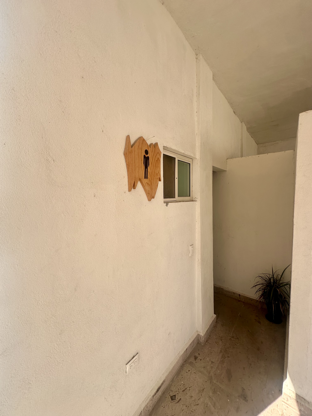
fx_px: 168
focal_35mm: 14
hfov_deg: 85.7
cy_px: 208
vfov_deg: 102.1
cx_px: 156
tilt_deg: -2.9
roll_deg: -0.3
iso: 40
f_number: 2.2
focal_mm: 2.22
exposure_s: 1/707
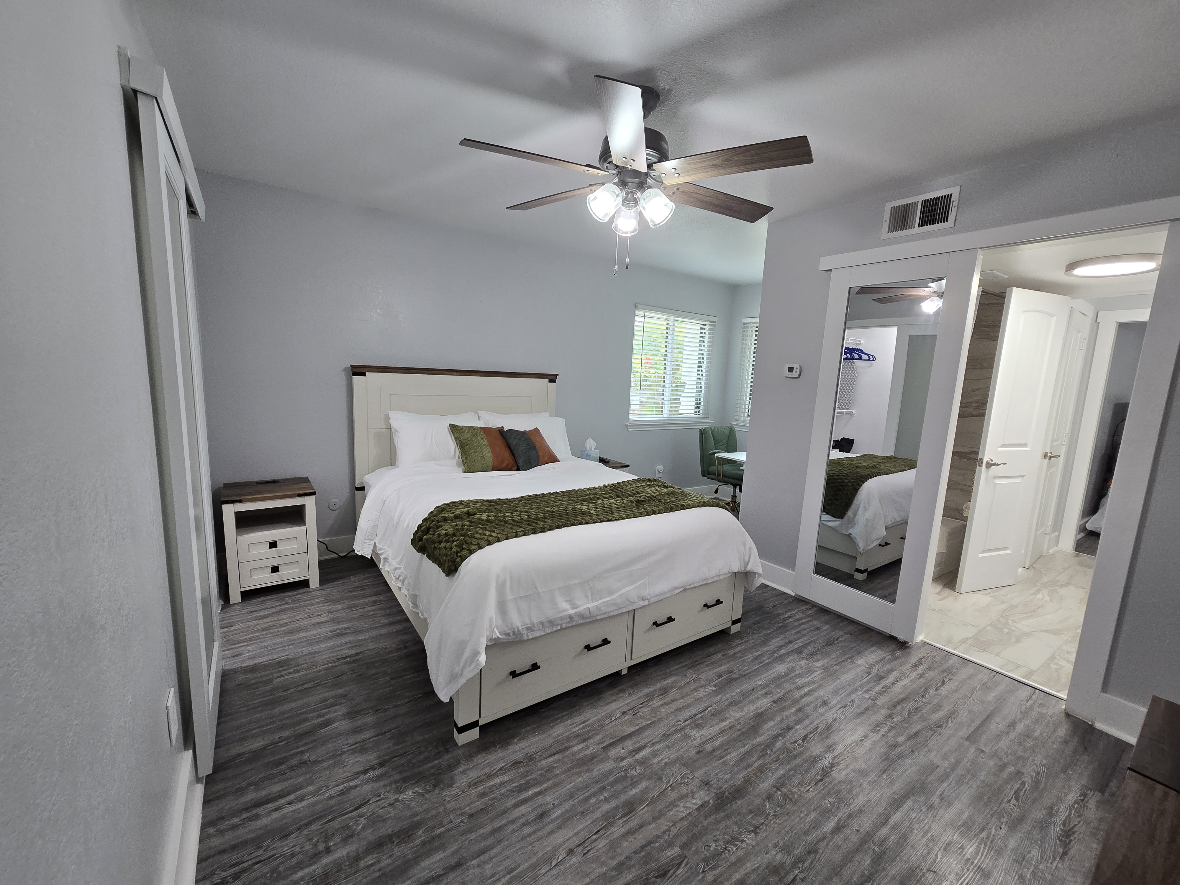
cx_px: 590
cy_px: 442
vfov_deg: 89.9
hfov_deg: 106.2
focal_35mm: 13
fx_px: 443
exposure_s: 1/60
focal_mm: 2.2
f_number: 2.2
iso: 125
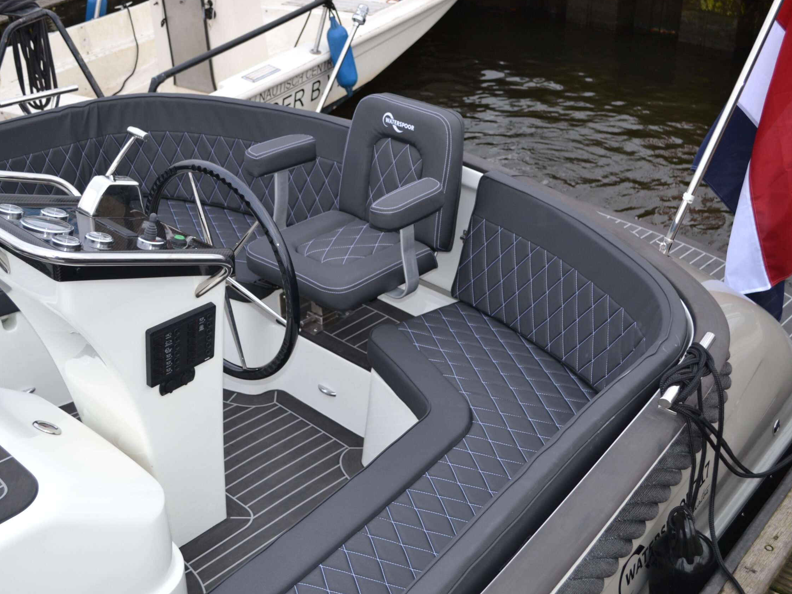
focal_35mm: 43
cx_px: 397
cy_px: 292
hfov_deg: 43.9
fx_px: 984
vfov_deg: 33.6
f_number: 4.2
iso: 160
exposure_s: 1/125
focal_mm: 26
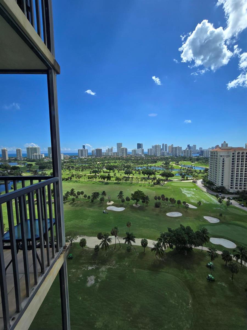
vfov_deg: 106.2
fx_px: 124
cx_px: 124
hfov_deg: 89.9
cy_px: 165
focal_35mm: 13
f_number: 2.2
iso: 50
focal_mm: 2.2
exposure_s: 1/1509
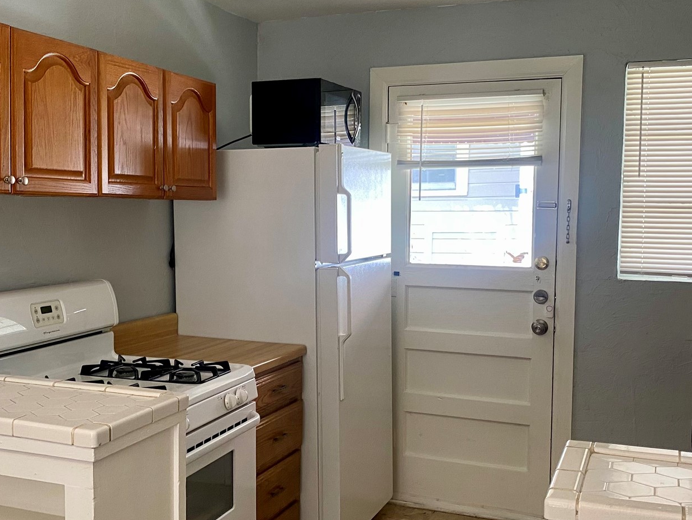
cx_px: 310
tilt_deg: -5.3
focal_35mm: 43
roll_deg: -0.2
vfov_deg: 33.6
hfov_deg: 43.8
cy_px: 277
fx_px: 860
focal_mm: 4.25
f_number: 1.8
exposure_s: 1/73
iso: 125
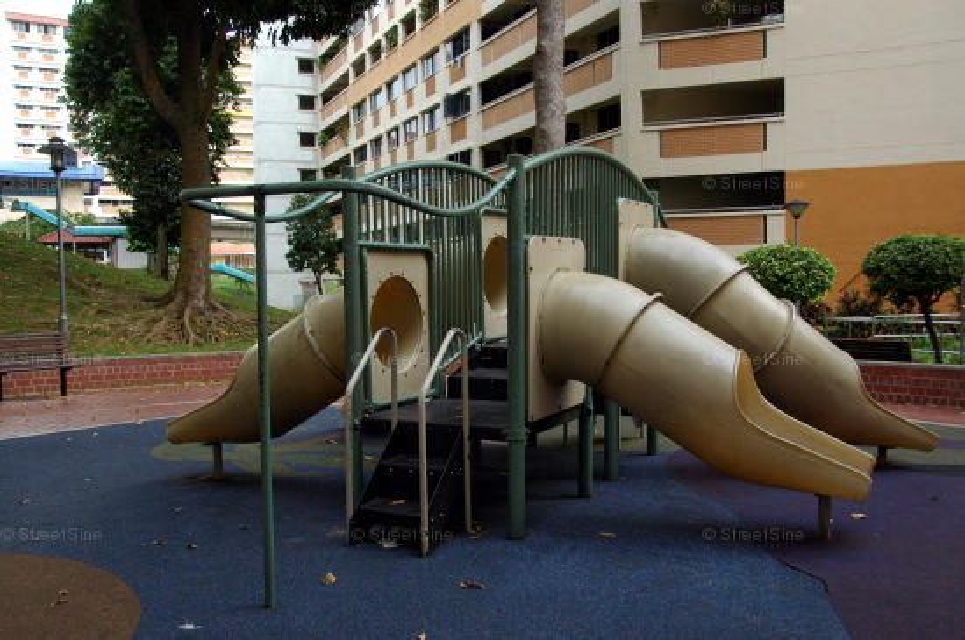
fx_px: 883
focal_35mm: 33
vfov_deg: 39.9
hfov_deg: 57.3
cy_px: 320
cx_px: 482
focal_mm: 22
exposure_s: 1/320
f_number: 3.8
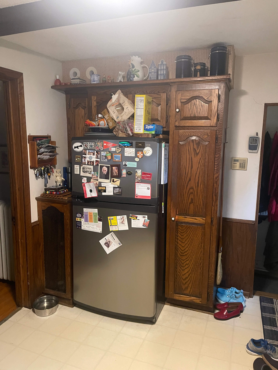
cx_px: 139
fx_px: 268
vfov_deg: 69.4
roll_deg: -1.1
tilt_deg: -8.4
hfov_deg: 54.9
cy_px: 185
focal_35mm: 25
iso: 640
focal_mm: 5.1
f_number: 1.6
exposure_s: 1/40
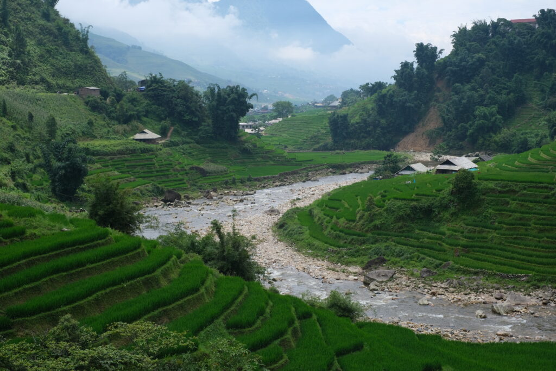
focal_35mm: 53
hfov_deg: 37.5
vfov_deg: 25.5
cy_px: 186
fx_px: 819
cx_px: 278
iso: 320
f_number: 5
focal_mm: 35
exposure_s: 1/1100
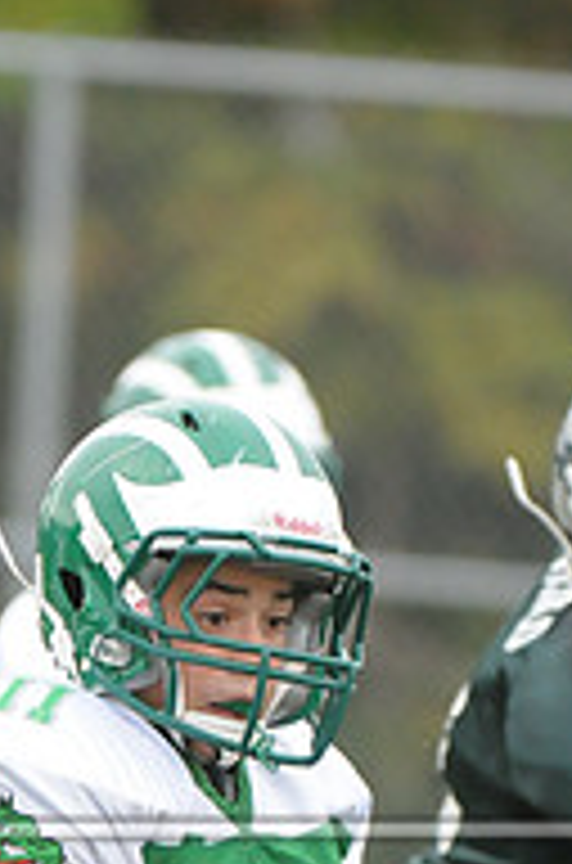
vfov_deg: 1.7
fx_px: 29353
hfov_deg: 1.1
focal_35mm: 1225
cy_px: 1030
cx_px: 426
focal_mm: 270
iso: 1600
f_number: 4
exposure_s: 1/2000
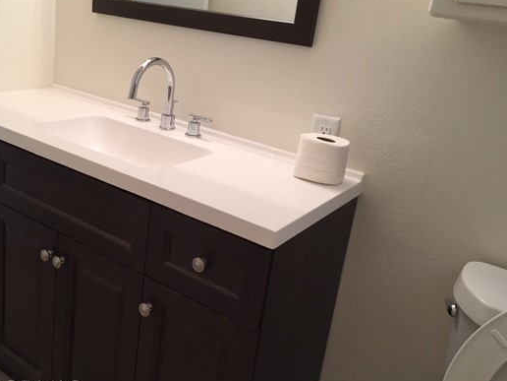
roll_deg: -7.1
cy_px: 167
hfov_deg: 51.0
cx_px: 200
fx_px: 527
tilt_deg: -18.7
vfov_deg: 39.6
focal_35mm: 36
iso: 50
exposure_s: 1/30
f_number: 2.2
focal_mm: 4.15
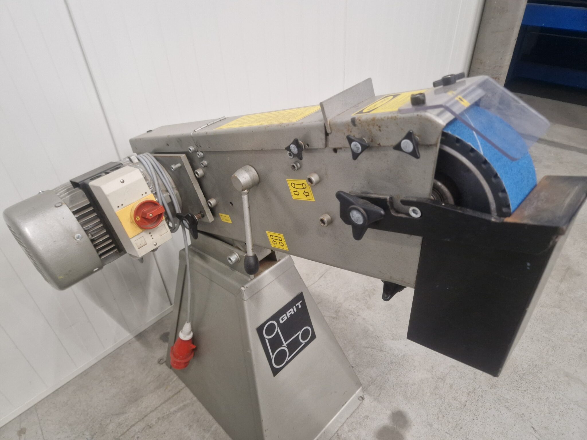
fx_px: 390
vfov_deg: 58.9
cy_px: 220
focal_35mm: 23
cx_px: 294
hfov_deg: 73.9
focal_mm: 5.4
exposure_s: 1/100
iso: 64
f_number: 1.8
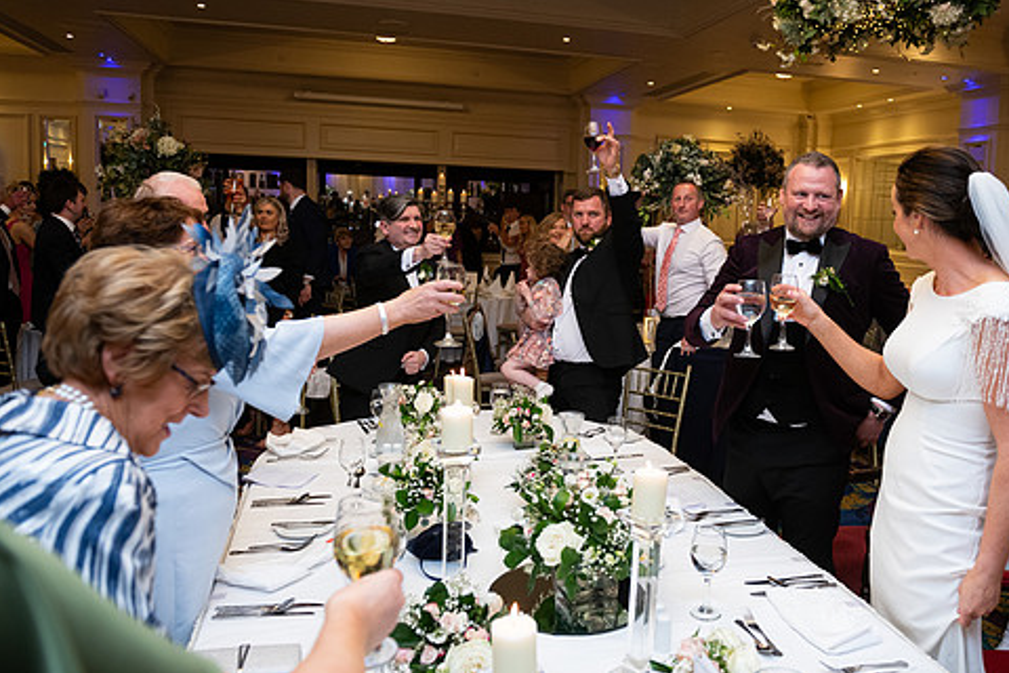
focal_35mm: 29
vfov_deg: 44.9
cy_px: 304
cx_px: 601
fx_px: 813
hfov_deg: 63.1
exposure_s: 1/160
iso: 800
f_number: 3.5
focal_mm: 24
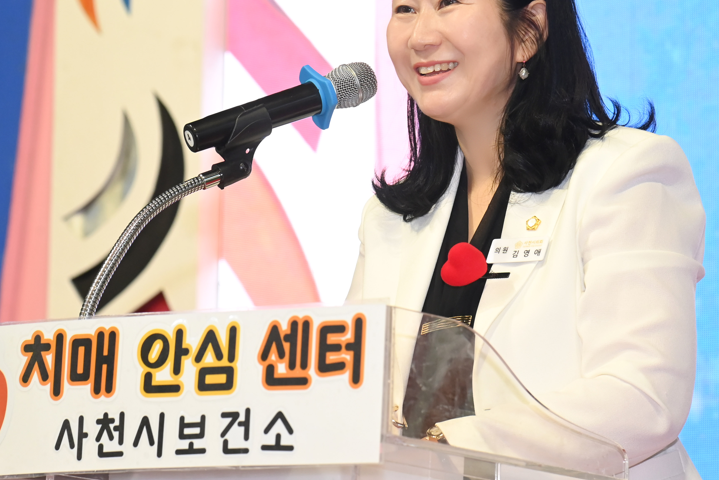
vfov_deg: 8.3
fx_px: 3315
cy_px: 178
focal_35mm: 166
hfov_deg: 12.4
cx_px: 337
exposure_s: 1/250
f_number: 6.3
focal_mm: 120
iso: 2500
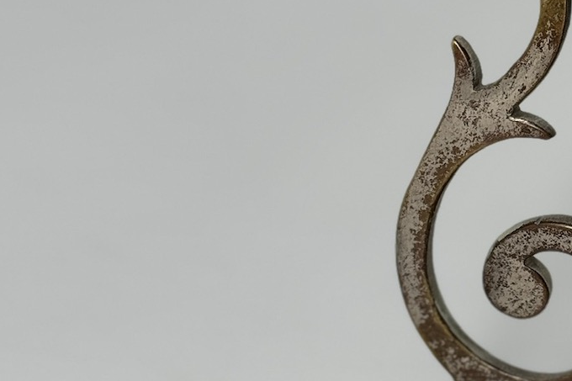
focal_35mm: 141
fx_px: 2240
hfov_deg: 14.3
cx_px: 564
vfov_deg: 9.7
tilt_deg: -14.2
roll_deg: -1.9
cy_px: 139
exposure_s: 1/715
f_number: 1.78
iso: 64
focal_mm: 6.86
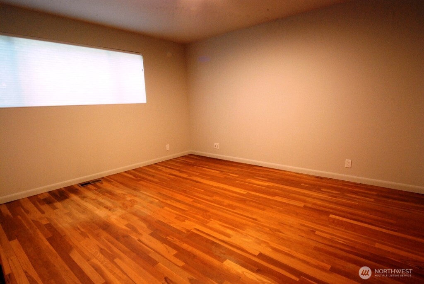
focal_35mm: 18
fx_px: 212
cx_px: 212
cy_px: 142
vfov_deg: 67.5
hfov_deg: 89.9
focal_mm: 12
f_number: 22
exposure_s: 1
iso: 1250
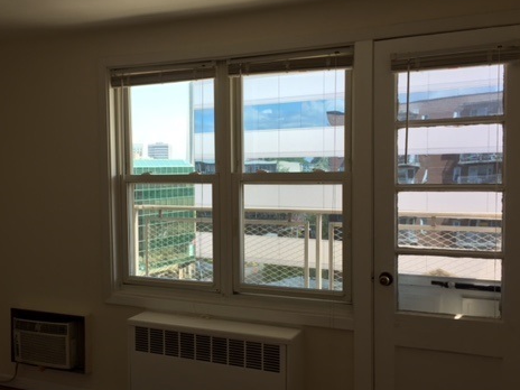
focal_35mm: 40
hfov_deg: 46.5
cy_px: 203
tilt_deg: -2.9
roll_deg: +2.0
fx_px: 601
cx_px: 206
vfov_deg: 36.0
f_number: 2.2
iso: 32
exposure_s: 1/149
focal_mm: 4.15
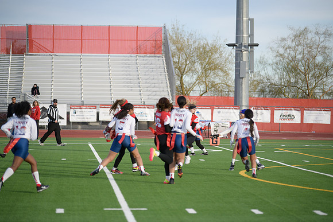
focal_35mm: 145
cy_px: 111
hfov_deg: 14.2
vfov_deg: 9.5
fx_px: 1342
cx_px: 166
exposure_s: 1/4000
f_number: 2.8
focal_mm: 145
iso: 640
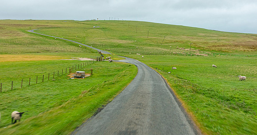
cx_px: 128
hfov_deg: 53.2
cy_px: 73
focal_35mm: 38
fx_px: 257
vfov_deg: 29.4
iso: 250
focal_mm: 13.16
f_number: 8
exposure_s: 1/40
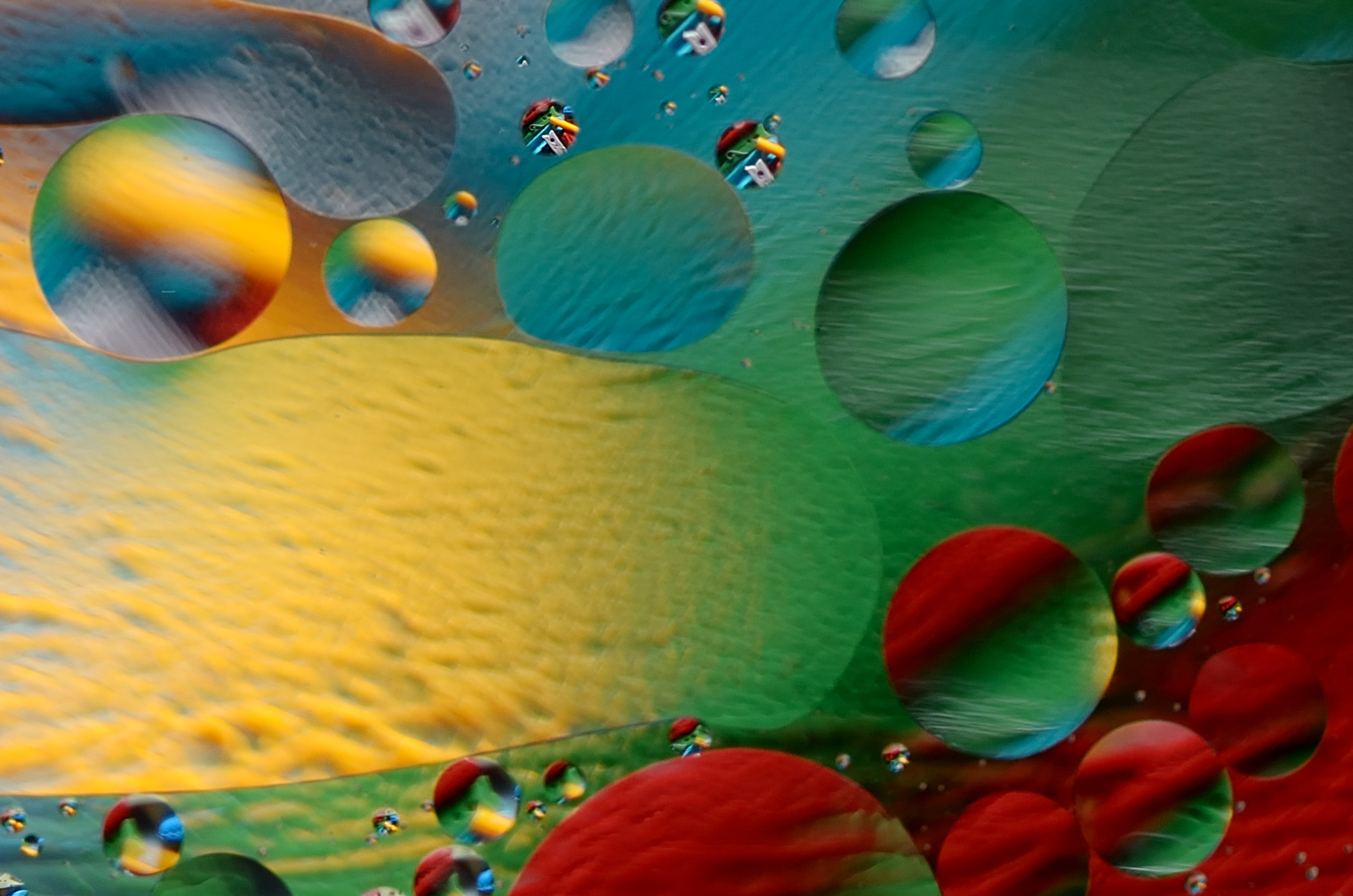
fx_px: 14937
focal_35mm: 398
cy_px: -35
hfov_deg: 5.2
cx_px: 213
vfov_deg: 3.4
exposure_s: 1/40
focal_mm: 105
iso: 100
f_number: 11
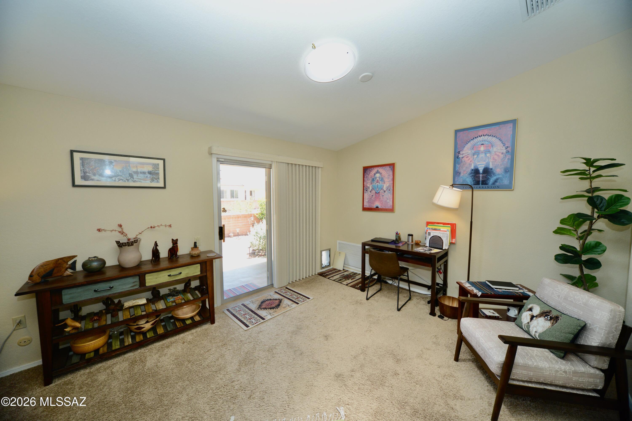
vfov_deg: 90.0
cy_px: 210
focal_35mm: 12
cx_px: 316
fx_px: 211
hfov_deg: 112.6
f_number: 7.1
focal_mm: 12
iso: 800
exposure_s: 1/60
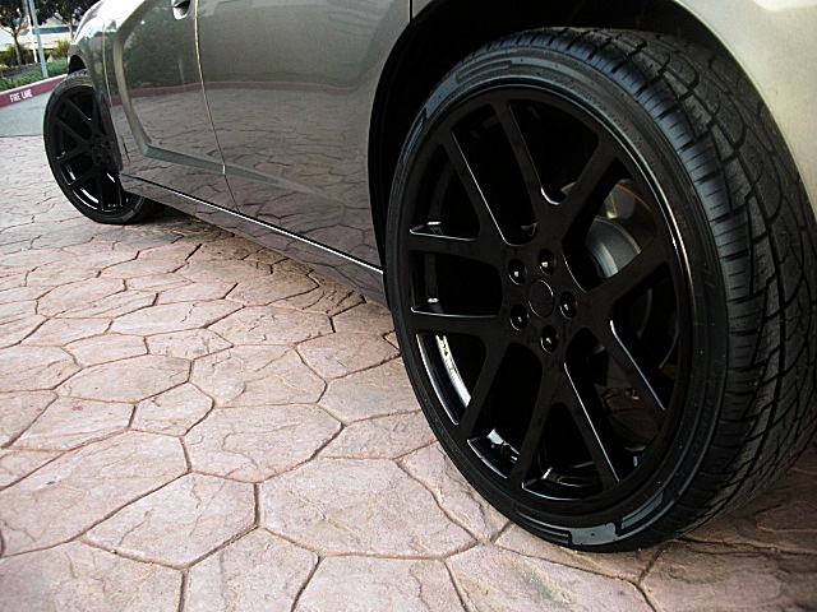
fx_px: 850
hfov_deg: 51.4
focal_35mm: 36
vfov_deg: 39.7
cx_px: 408
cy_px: 306
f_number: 2.8
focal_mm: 6.3
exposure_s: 1/80
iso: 100
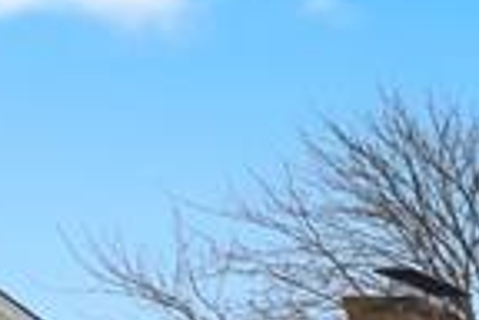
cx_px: 1387
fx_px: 1796
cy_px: 767
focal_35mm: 135
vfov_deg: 9.1
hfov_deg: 10.9
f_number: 8
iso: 400
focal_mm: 19
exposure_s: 1/8000
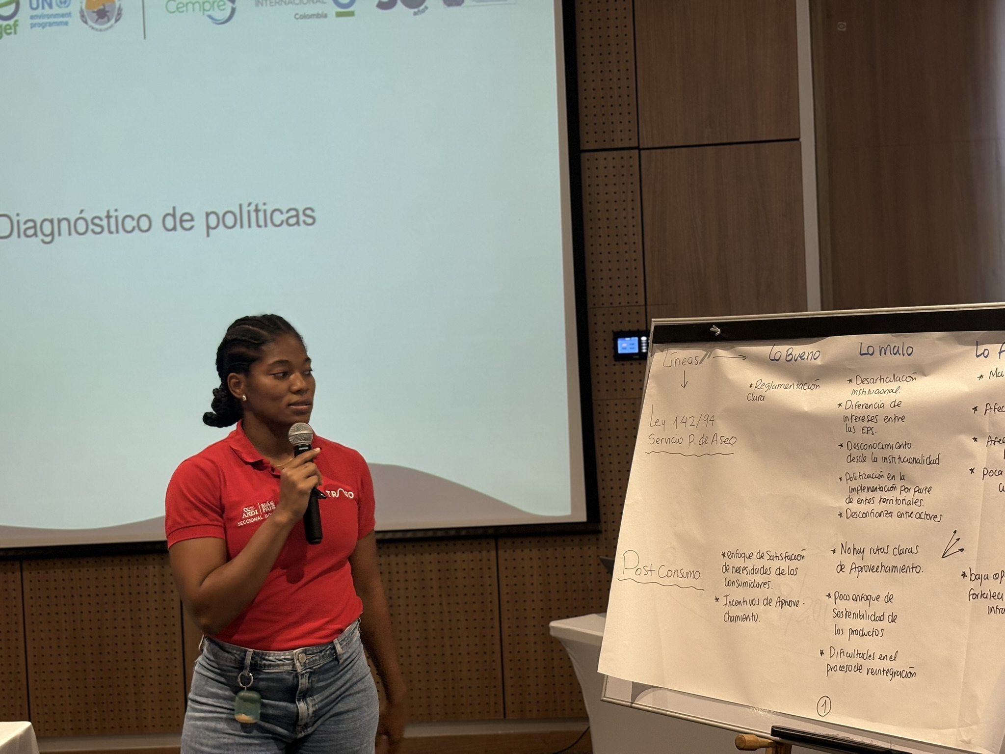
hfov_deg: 36.8
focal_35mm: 52
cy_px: 377
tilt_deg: -1.5
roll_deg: +2.9
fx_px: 1510
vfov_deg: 28.0
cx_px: 502
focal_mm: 5.96
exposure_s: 1/60
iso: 100
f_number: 1.6
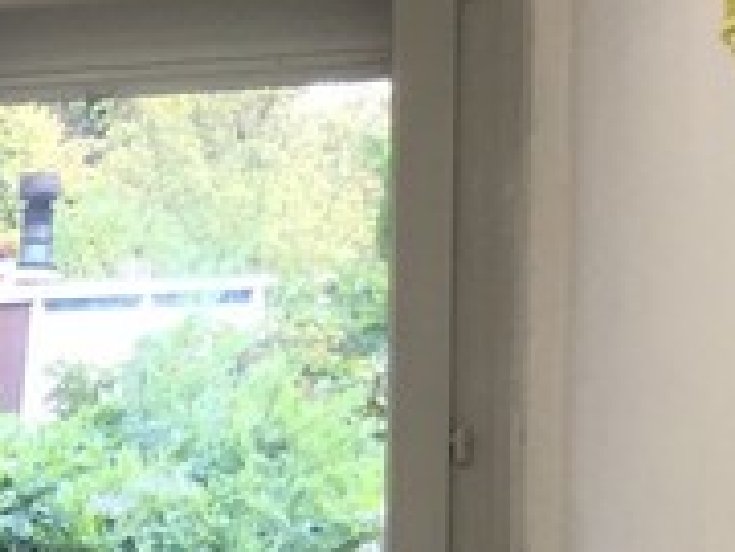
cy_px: 965
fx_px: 3652
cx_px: -976
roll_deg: +1.2
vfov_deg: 8.3
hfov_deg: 10.1
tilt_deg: -8.5
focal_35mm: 172
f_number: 2.4
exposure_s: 1/50
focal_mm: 3.3
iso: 25
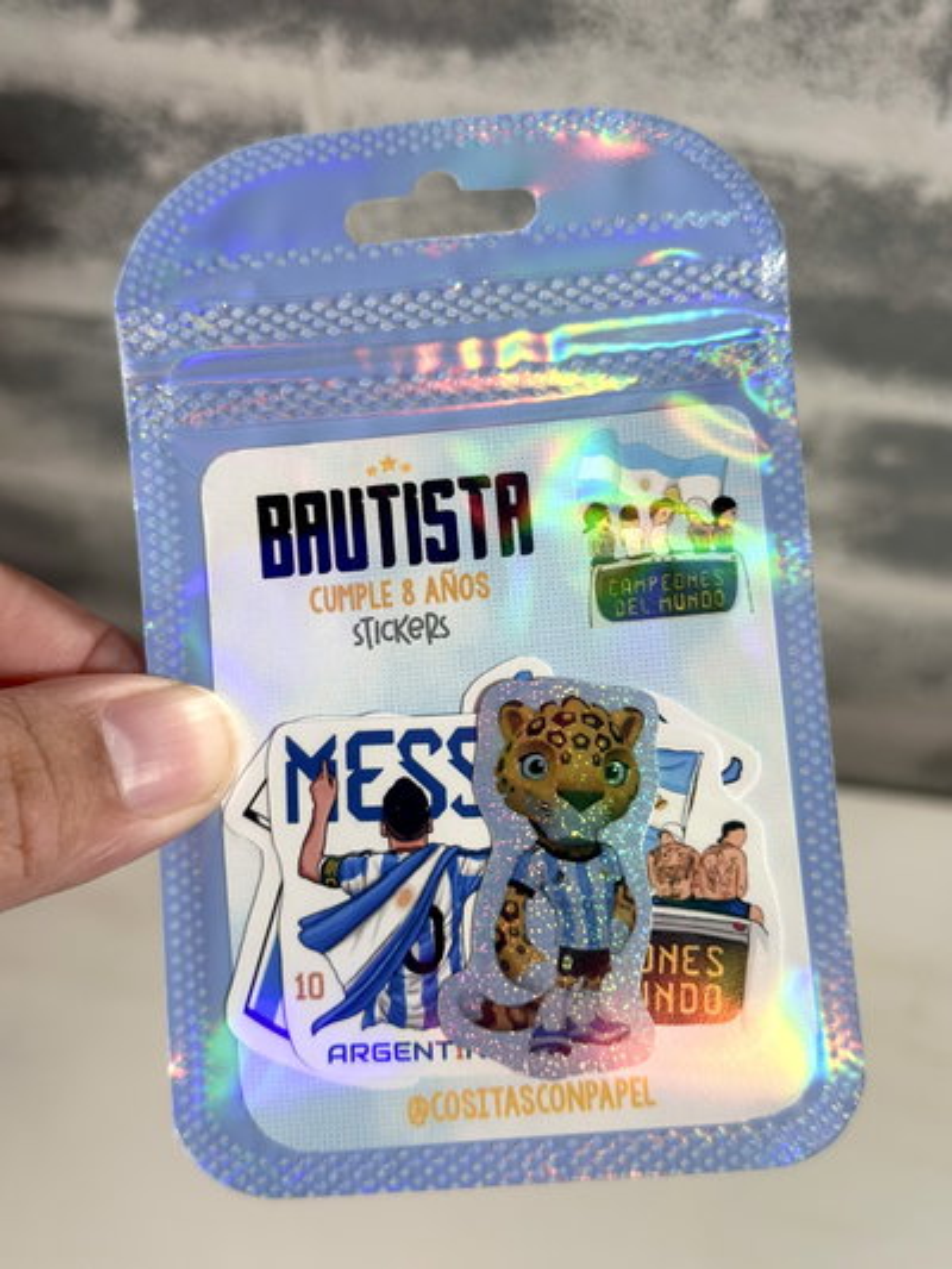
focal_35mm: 48
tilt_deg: -62.3
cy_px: 634
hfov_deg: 30.3
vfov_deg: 39.6
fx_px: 1759
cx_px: 476
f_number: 1.78
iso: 80
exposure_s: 1/100
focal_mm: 6.86
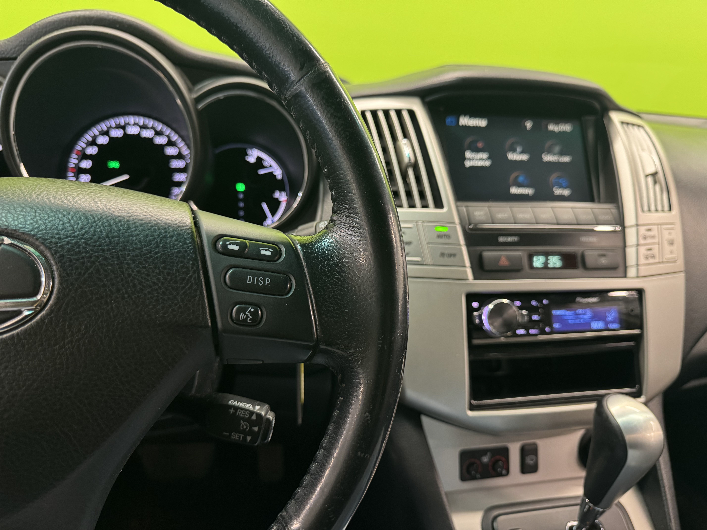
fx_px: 490
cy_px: 265
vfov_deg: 56.8
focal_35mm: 24
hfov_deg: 71.6
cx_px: 354
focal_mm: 6.76
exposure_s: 1/50
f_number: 1.78
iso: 500
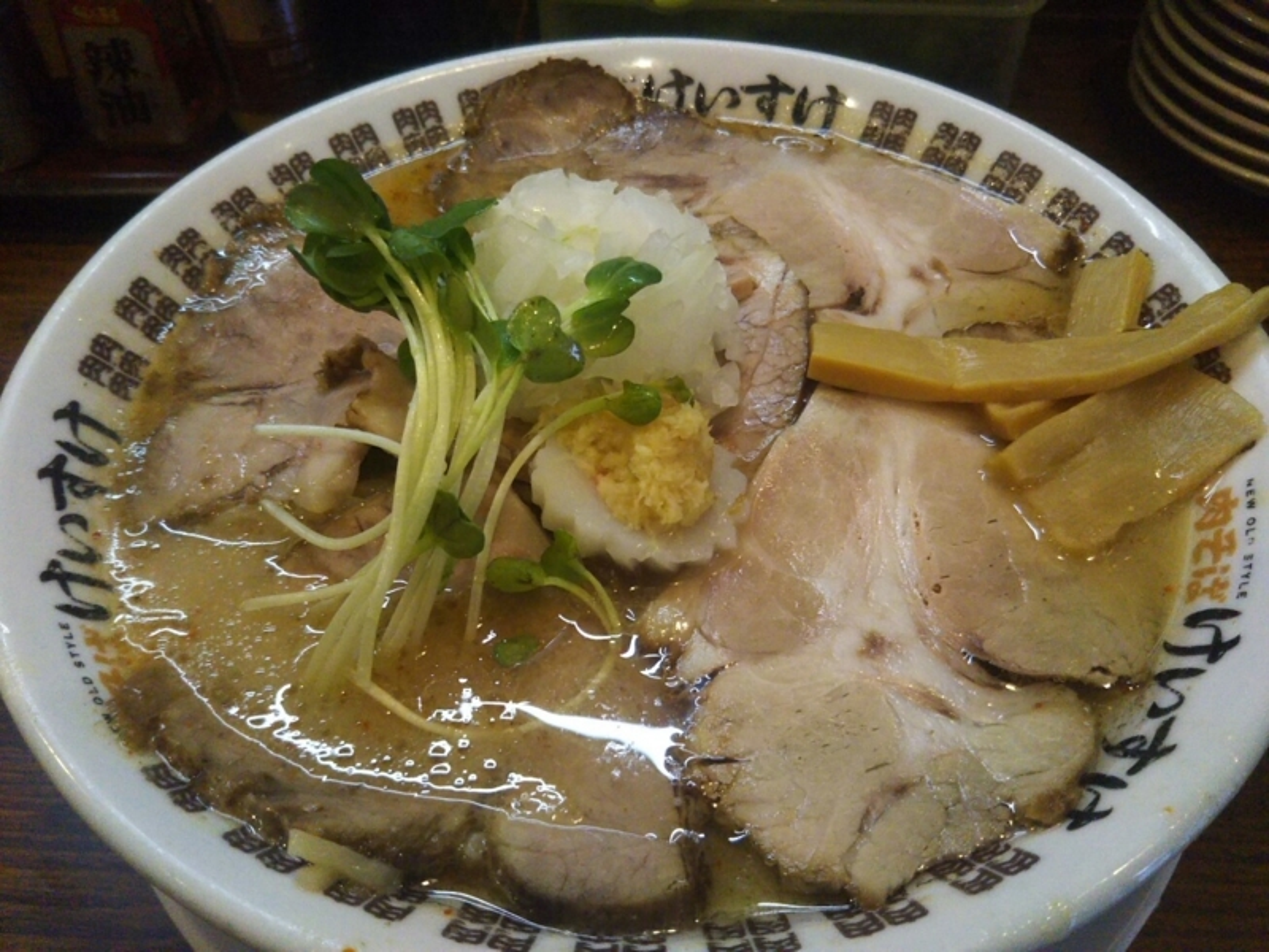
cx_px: 634
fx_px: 1100
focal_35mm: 30
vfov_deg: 46.8
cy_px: 476
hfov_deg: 60.0
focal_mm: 4
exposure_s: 1/100
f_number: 2.2
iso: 250
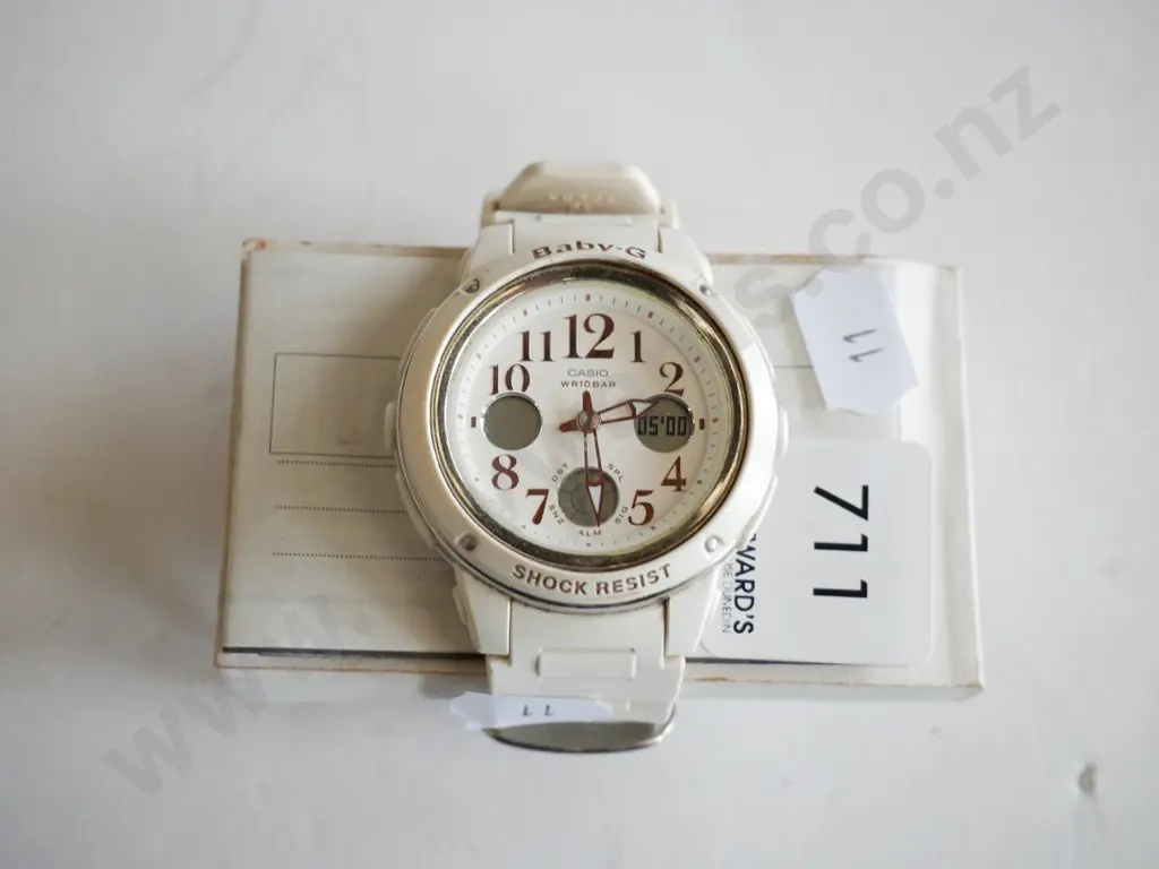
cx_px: 580
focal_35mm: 46
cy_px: 434
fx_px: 1540
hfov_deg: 41.2
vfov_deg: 31.5
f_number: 4.3
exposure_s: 1/60
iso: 640
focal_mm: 23
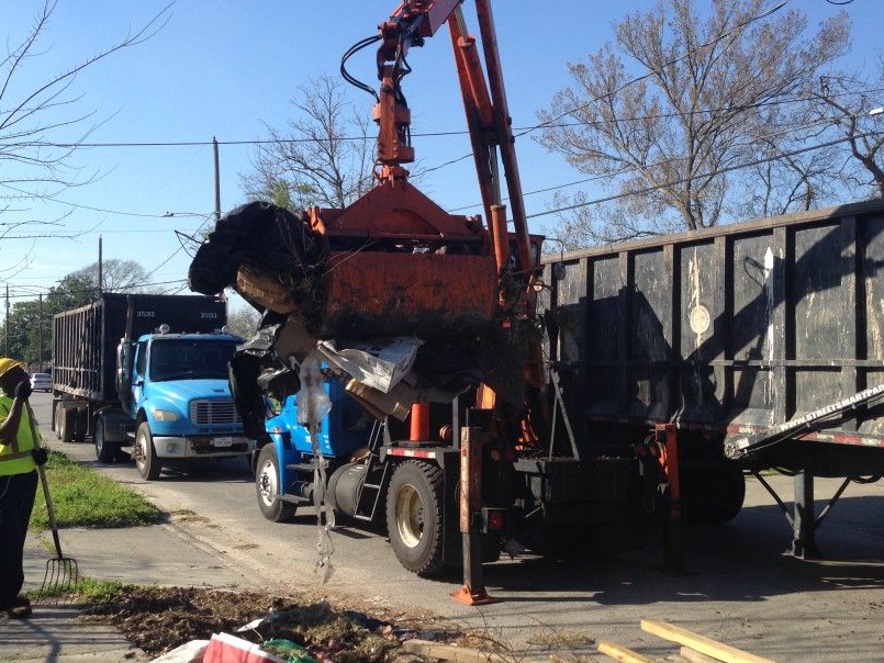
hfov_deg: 45.7
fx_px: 1047
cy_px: 295
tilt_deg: +1.9
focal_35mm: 41
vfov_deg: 35.1
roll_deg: -1.9
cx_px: 396
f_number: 2.4
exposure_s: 1/968
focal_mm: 4.12
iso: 50
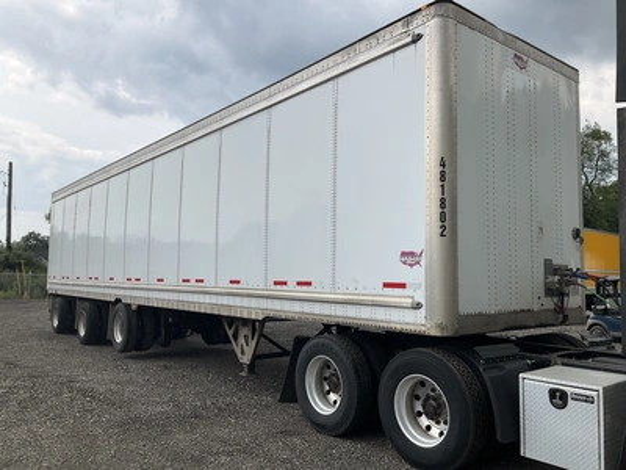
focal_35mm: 29
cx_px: 313
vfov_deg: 48.2
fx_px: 524
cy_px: 235
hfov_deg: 61.7
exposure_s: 1/2058
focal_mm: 3
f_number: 1.8
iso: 25
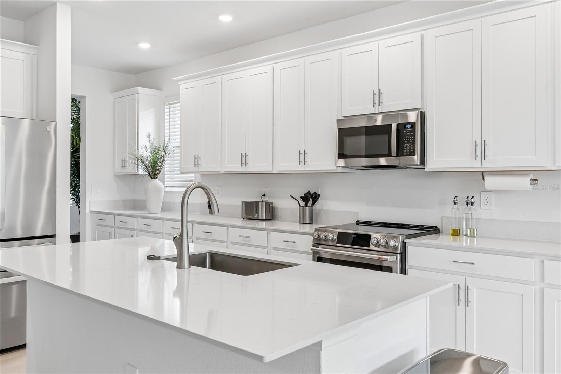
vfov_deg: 43.6
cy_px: 187
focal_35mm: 30
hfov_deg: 61.9
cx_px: 280
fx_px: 467
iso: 100
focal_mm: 20
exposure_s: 1/15
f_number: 7.1
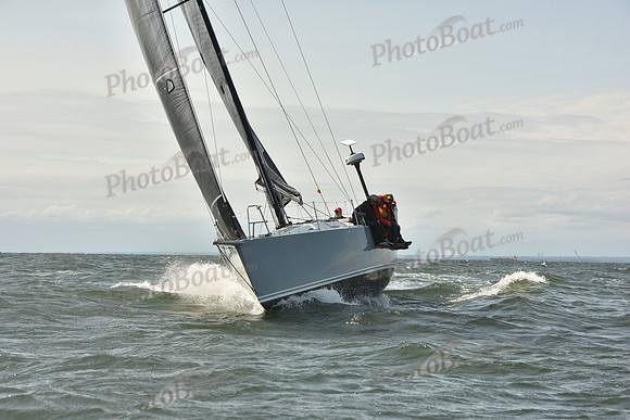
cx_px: 315
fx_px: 1663
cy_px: 210
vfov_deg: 14.4
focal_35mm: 95
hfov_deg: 21.5
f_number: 9
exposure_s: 1/800
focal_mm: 95
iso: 250
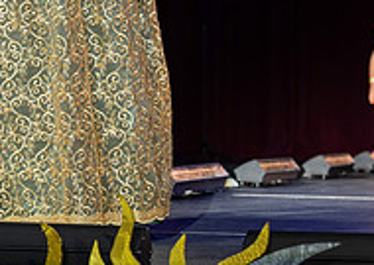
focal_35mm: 264
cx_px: -117
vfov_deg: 5.4
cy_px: -137
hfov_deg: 7.6
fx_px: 2799
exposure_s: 1/160
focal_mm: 70
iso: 400
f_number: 3.5
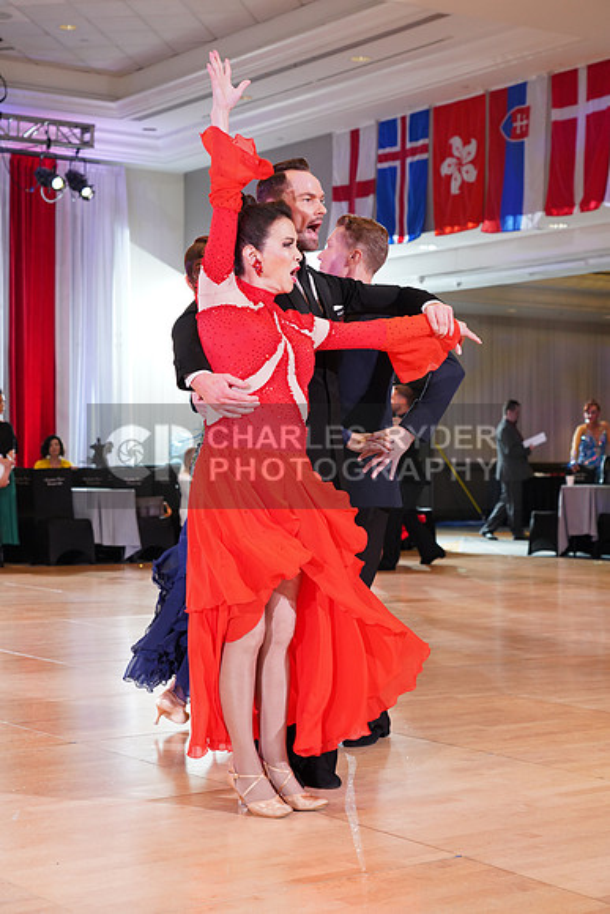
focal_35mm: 61
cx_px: 305
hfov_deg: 22.3
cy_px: 457
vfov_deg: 32.9
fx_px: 1549
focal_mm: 61
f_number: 5
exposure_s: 1/160
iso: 2000
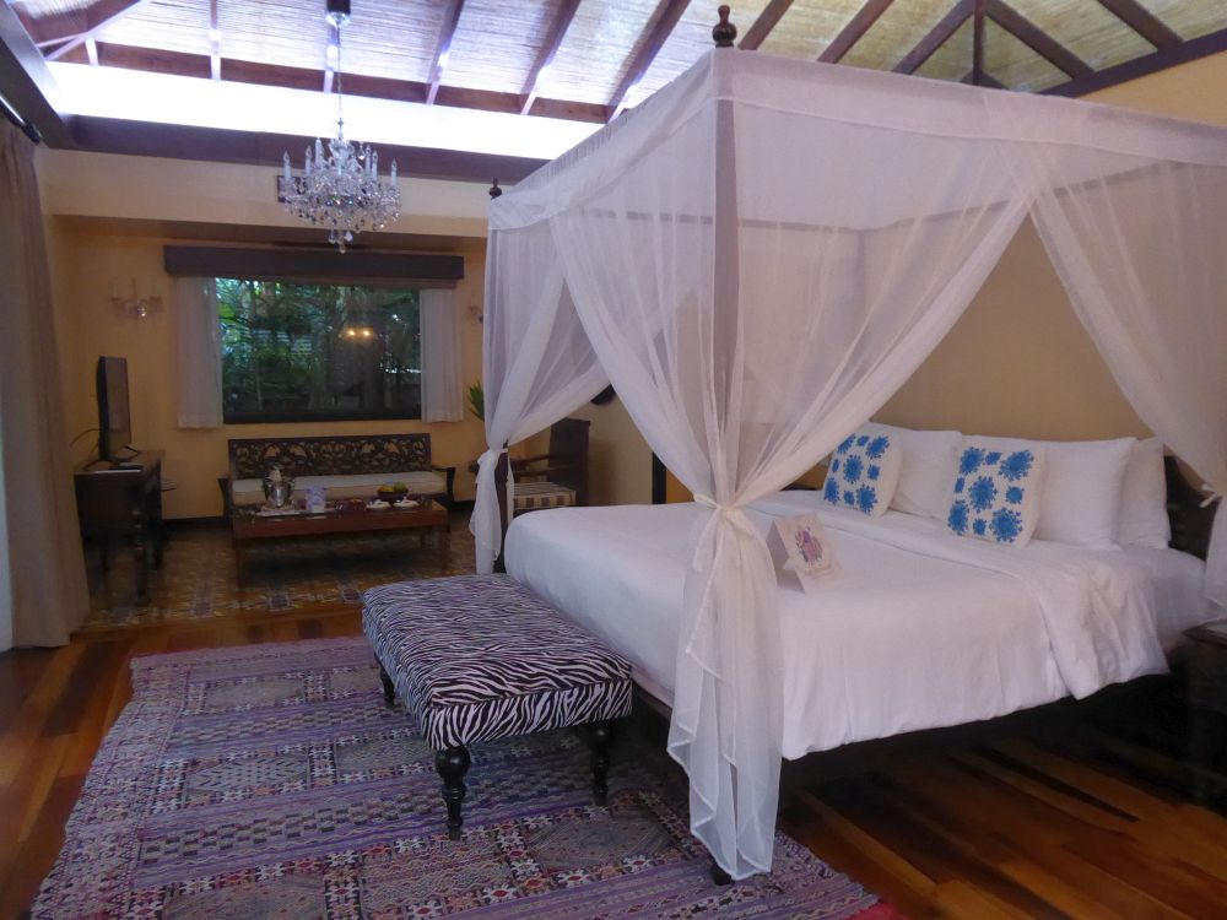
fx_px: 886
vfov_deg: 54.9
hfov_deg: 69.4
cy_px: 460
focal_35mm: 25
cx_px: 614
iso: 800
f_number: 3.3
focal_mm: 4.3
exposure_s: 1/13
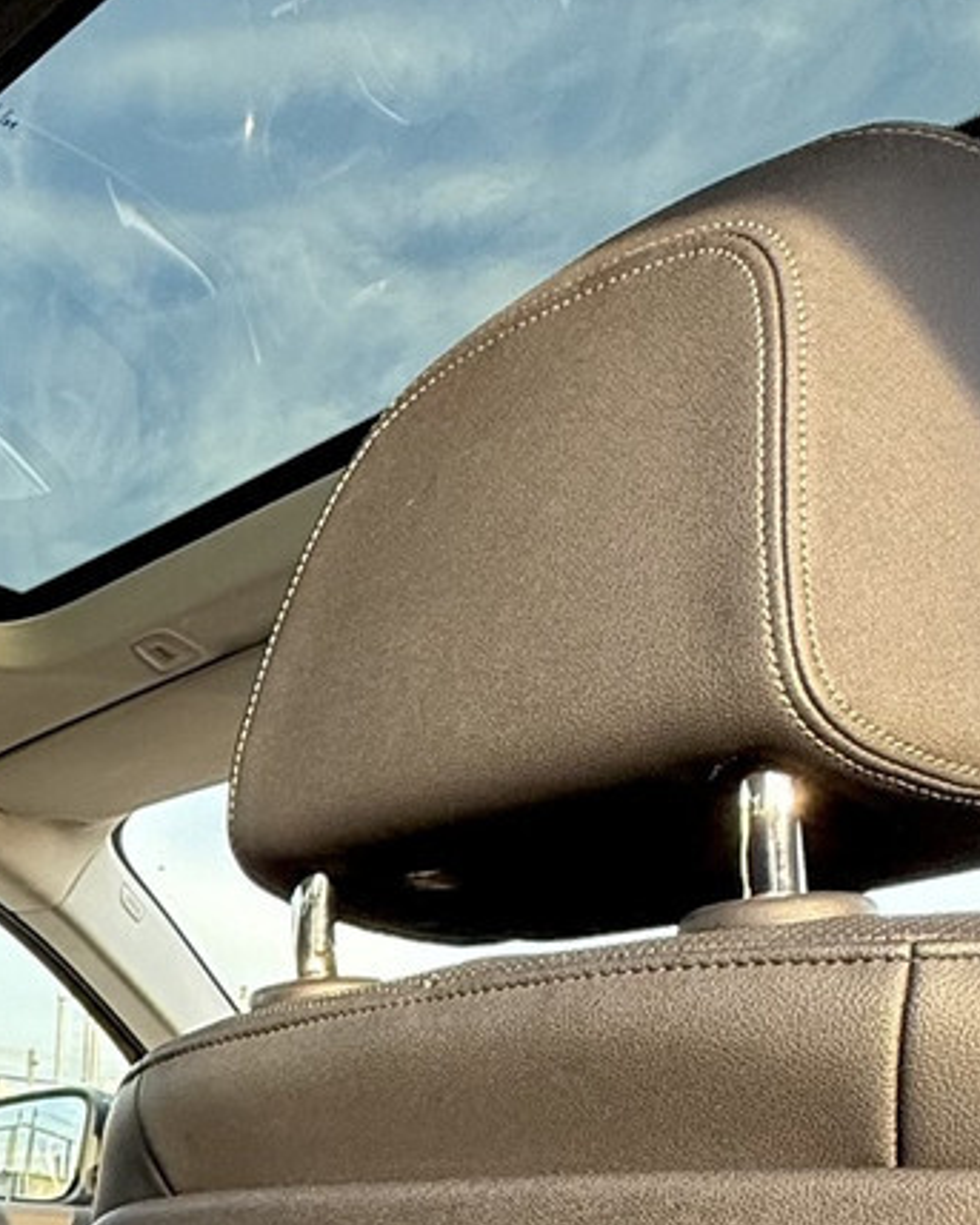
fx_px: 1850
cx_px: -497
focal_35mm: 51
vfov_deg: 30.7
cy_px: 1488
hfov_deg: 23.6
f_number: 2.2
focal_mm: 2.22
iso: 100
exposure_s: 1/99
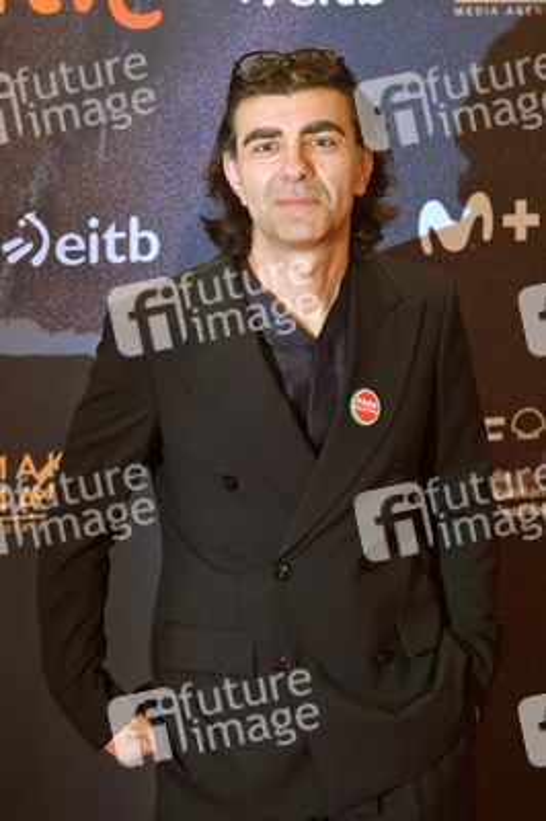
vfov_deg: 13.7
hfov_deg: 9.1
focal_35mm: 150
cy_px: 410
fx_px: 3418
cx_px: 273
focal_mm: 150
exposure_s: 1/400
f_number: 5
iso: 1250
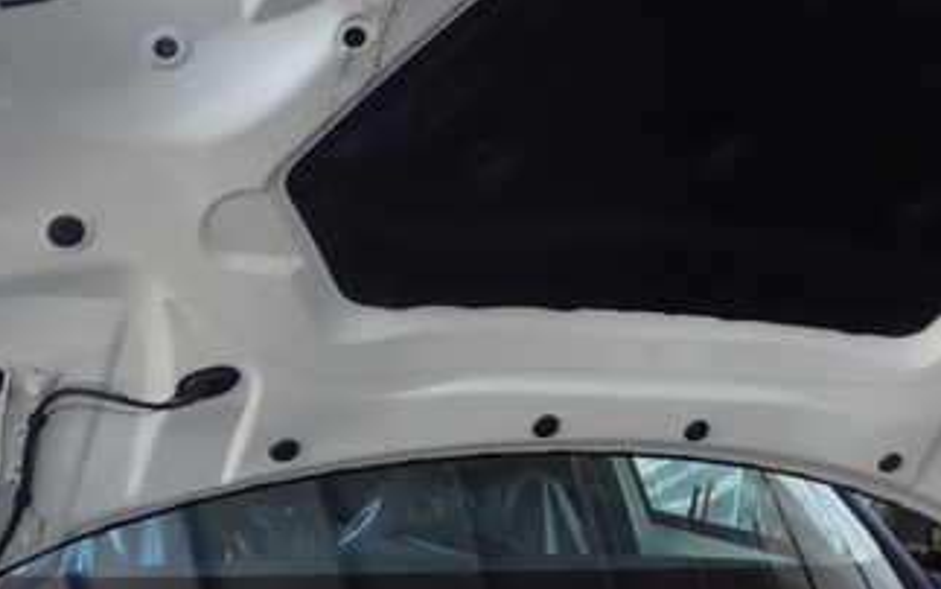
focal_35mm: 59
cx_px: 629
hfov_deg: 34.2
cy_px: 184
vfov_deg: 21.9
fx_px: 1513
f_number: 2.3
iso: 100
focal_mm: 5.4
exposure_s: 1/80
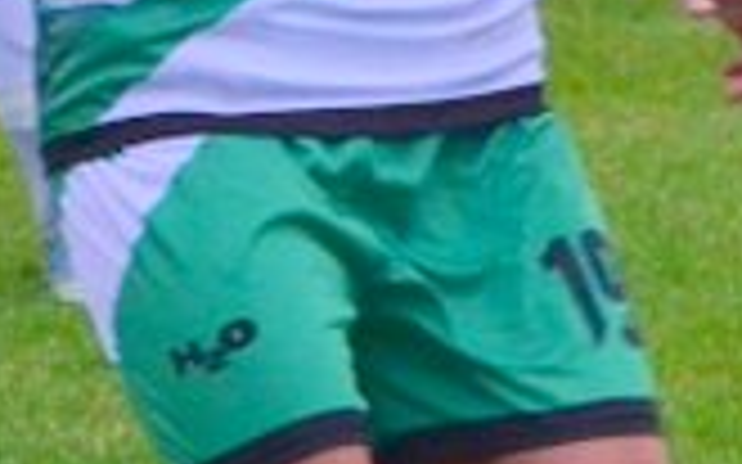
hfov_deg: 0.8
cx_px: 1381
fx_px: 51670
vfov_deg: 0.5
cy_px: 354
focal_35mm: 2556
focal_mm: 230
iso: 1600
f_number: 5.3
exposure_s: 1/400
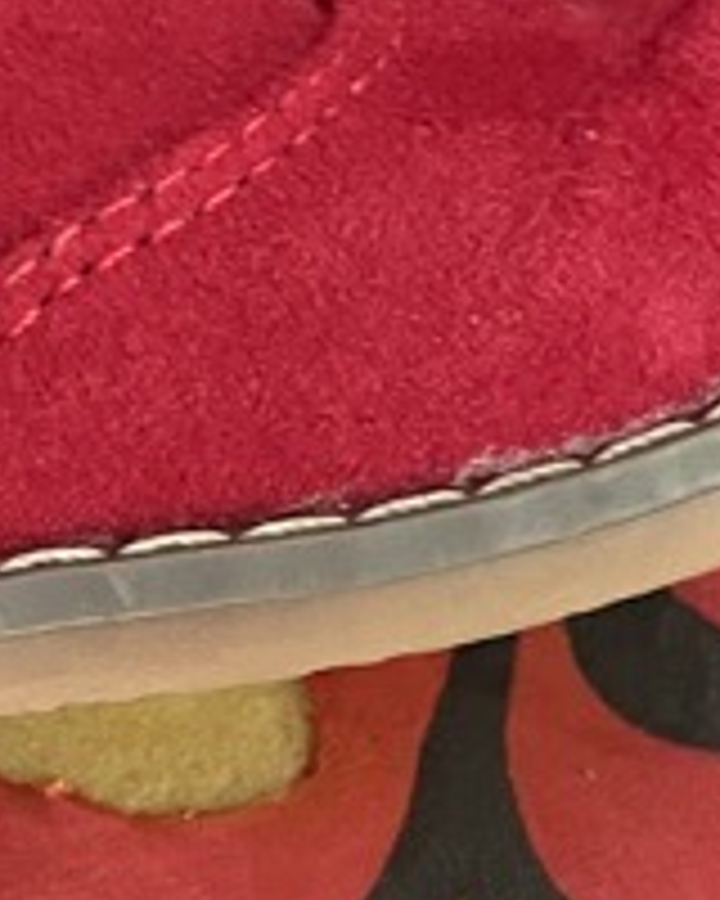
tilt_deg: -53.1
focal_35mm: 127
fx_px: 3383
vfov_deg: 15.1
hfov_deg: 12.0
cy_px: 680
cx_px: -45
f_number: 1.6
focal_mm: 4.2
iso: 500
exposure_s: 1/25
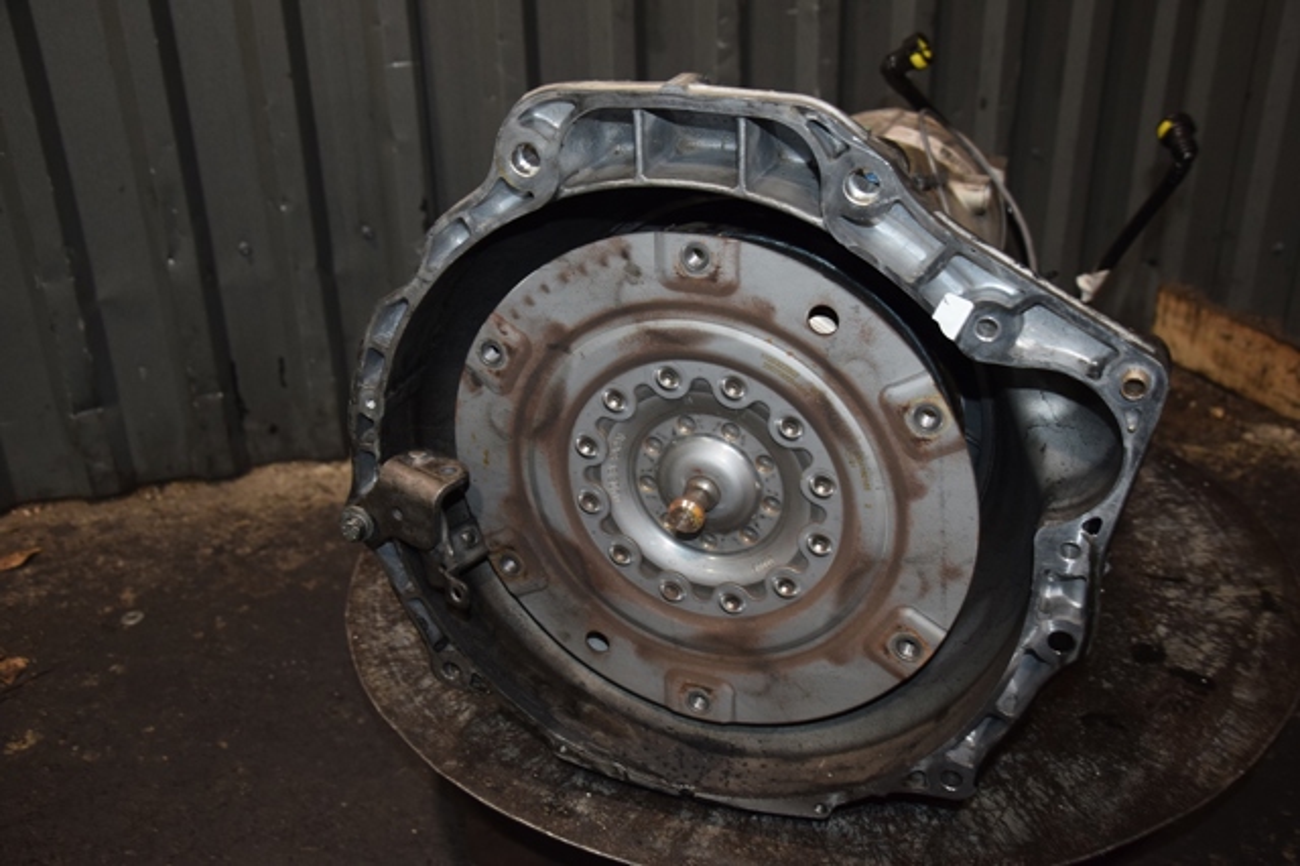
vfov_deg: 35.5
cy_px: 433
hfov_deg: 51.3
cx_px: 650
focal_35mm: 38
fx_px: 1353
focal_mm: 25
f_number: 5
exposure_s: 1/60
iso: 800
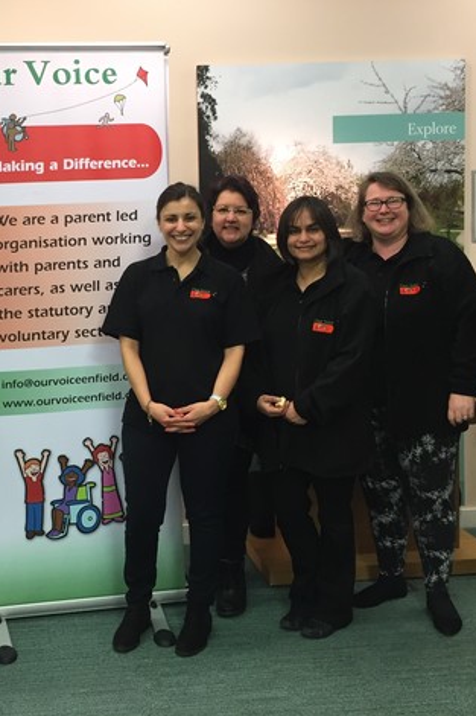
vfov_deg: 47.4
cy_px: 363
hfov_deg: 32.2
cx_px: 144
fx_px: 814
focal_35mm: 41
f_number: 2.2
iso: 125
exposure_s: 1/33
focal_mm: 4.15
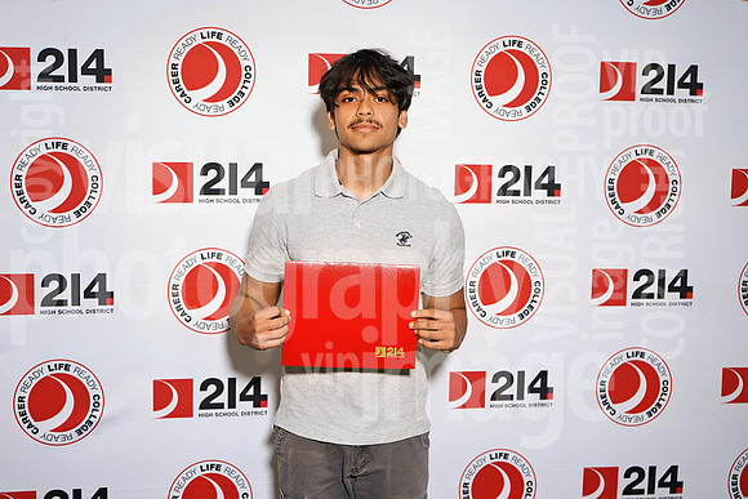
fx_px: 873
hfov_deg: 46.4
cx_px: 374
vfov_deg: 31.9
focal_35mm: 42
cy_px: 250
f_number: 5
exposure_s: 1/125
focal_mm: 42
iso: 250
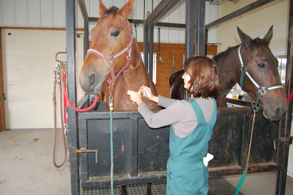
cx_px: 146
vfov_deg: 47.9
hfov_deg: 67.4
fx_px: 220
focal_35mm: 27
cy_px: 98
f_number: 3.5
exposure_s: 1/60
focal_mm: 18
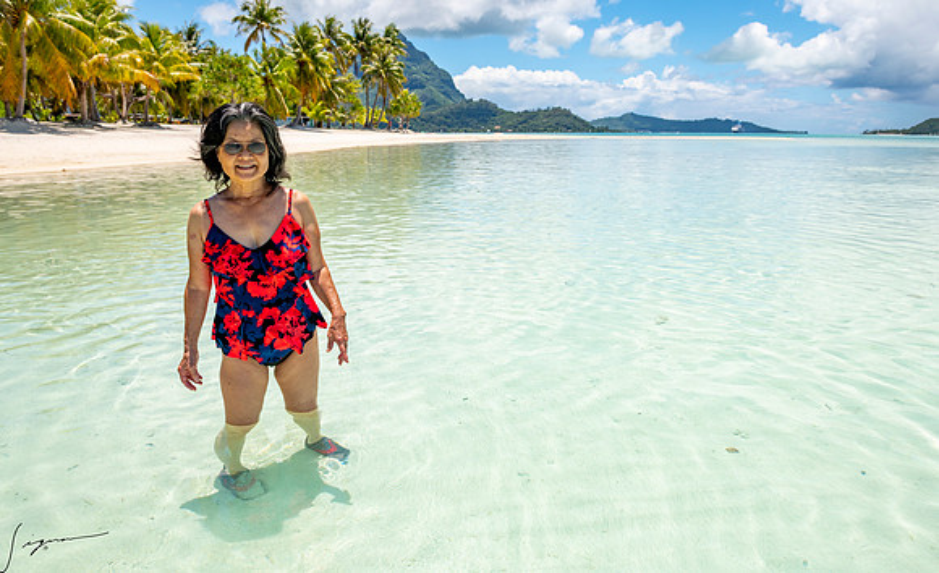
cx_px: 478
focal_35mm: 26
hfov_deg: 71.3
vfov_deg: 47.3
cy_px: 266
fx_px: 654
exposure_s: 1/250
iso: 100
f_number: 8
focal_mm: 24
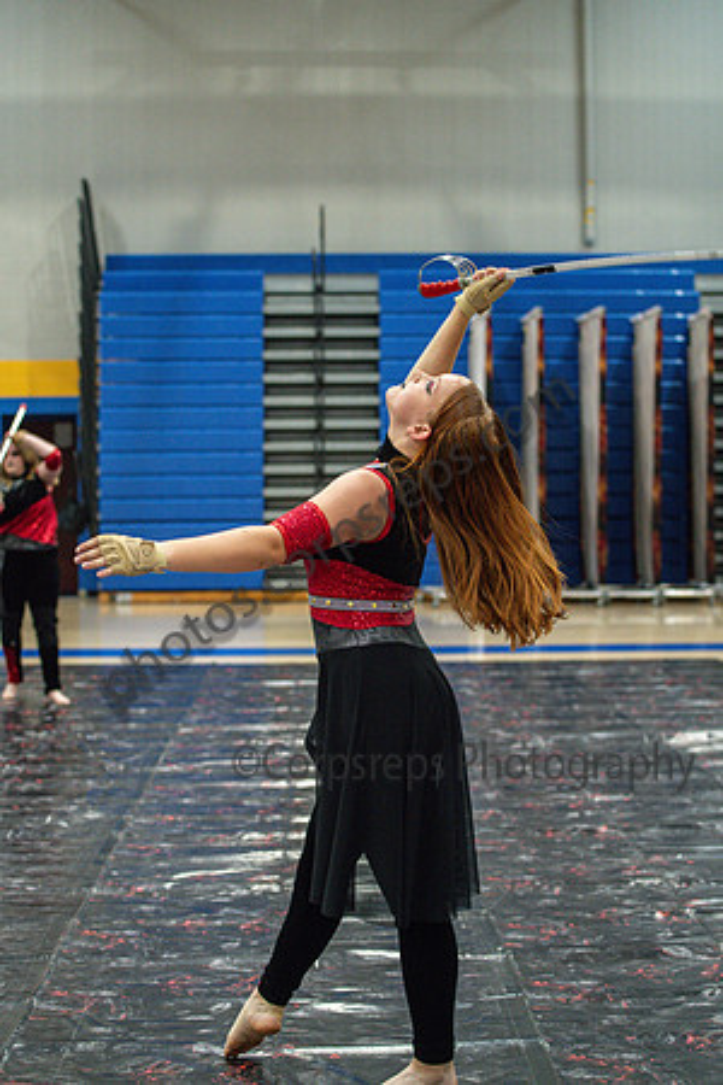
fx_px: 2350
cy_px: 542
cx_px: 362
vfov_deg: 26.0
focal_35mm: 78
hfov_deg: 17.5
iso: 6400
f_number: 4
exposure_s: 1/500
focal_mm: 78
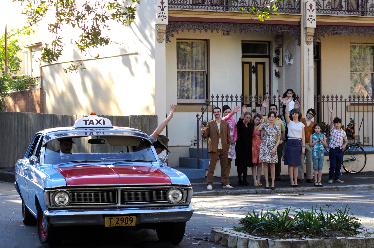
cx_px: 187
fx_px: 1245
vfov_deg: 11.4
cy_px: 124
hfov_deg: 17.1
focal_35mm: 120
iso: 400
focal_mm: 80
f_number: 5.6
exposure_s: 1/320
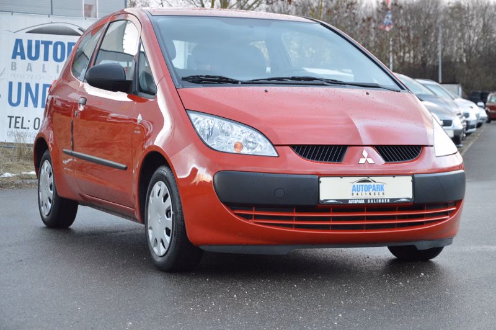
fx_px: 1198
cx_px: 248
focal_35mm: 87
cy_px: 165
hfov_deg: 23.4
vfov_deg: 15.7
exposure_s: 1/60
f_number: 5
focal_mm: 58
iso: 900
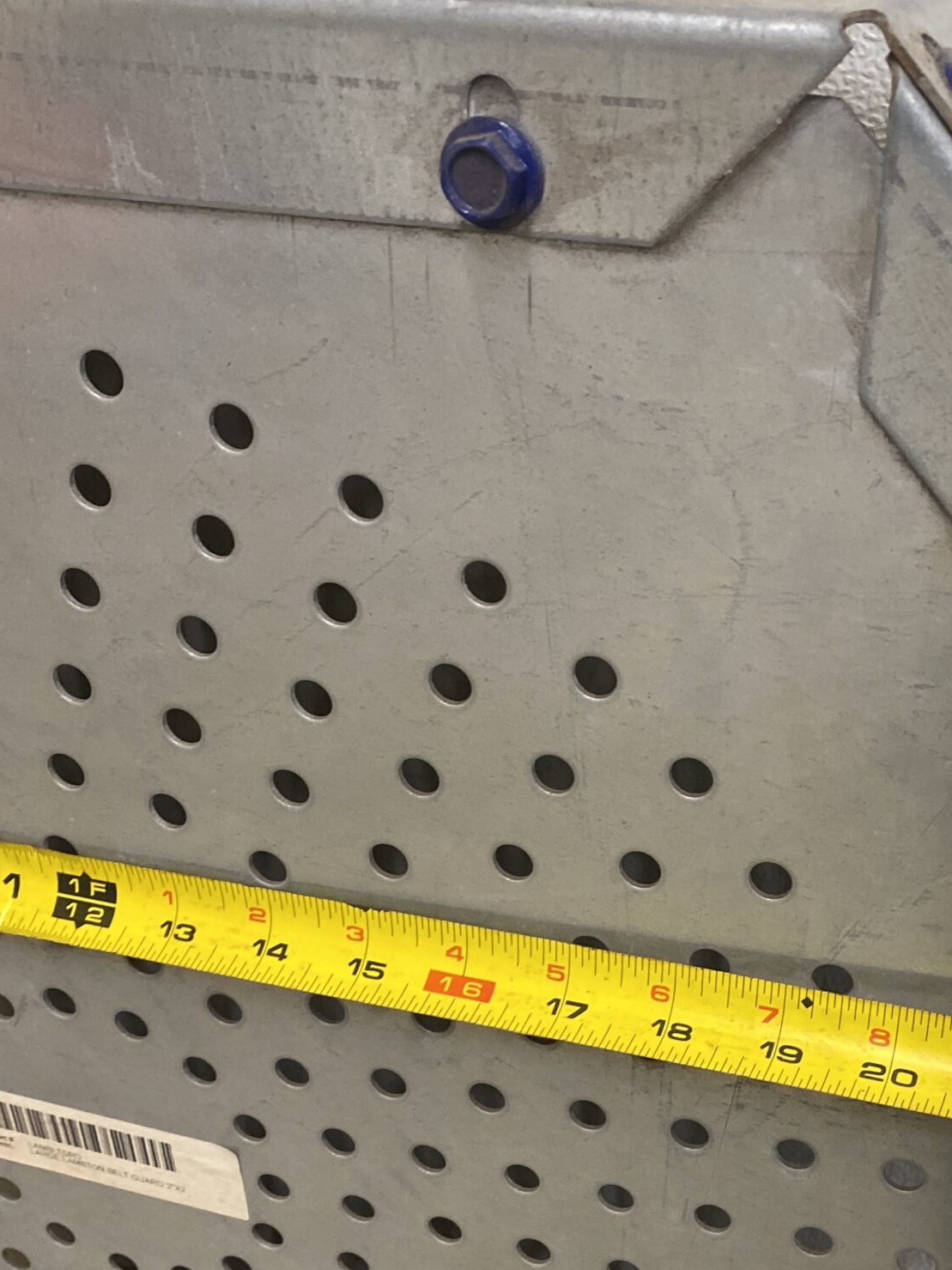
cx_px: 683
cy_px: 905
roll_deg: -1.8
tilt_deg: -33.4
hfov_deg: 31.7
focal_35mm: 45
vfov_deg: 41.2
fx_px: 1650
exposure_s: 1/41
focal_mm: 4.25
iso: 250
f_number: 1.8
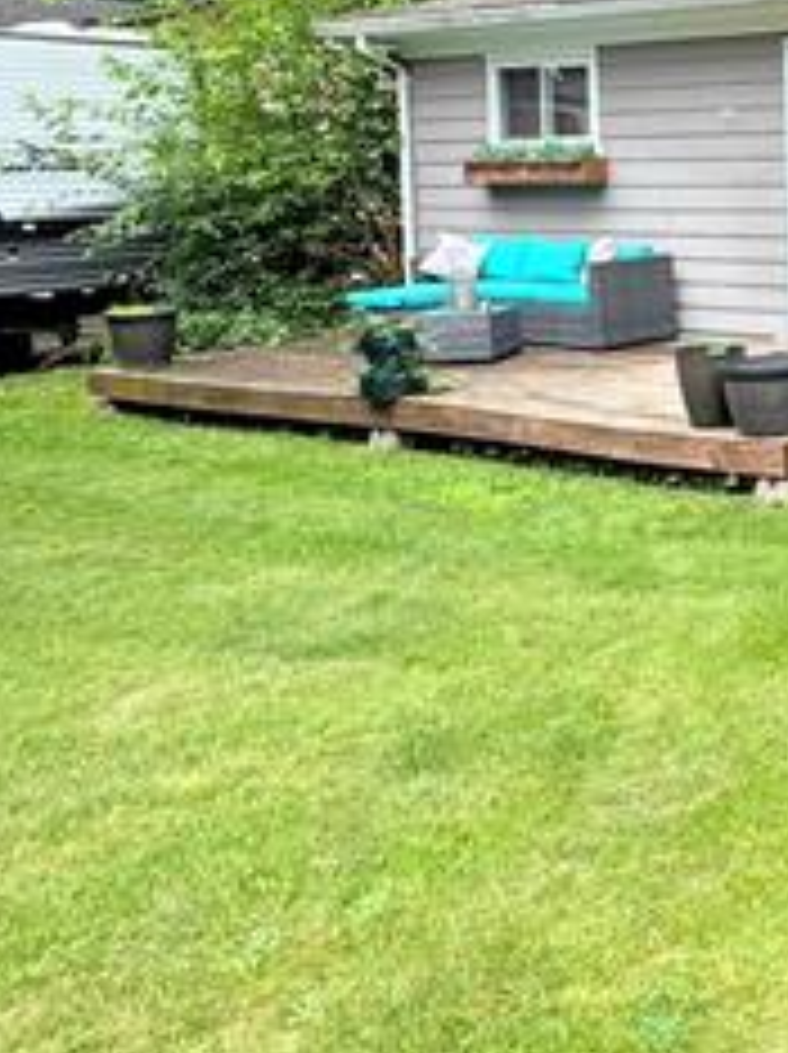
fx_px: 1399
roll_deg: +0.2
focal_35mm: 46
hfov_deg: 26.3
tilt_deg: -7.5
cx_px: 1049
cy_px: 297
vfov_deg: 40.4
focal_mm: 2.22
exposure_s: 1/652
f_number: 2.2
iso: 40
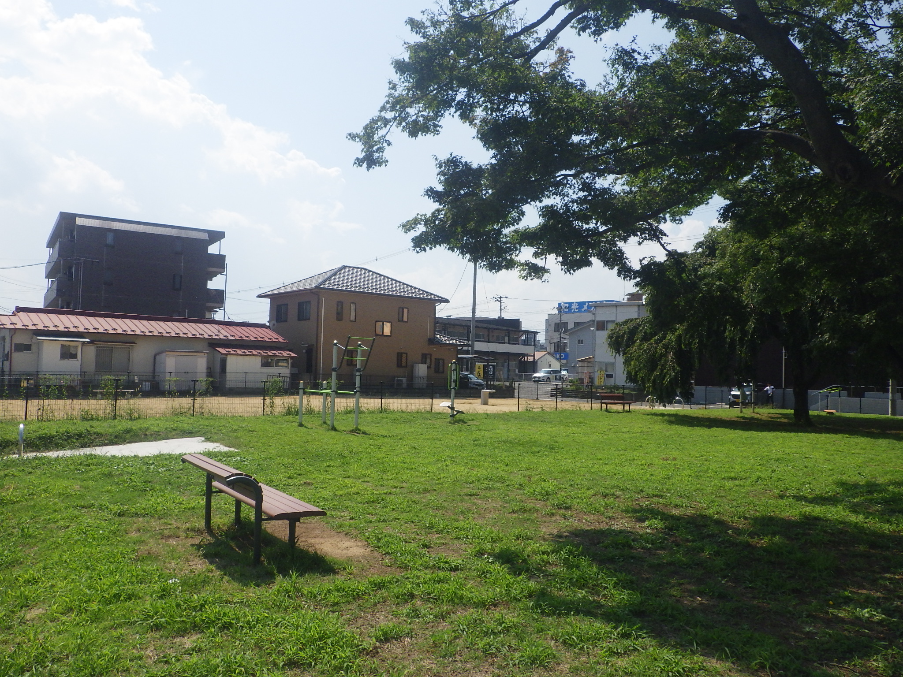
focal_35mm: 28
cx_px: 452
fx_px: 730
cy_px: 338
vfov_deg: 49.7
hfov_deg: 63.4
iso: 250
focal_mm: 5
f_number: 4.2
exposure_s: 1/2000
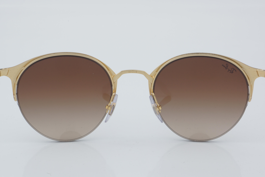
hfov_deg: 24.6
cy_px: 88
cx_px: 132
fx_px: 607
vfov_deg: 16.6
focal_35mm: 82
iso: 100
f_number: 32
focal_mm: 55
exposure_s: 1/4
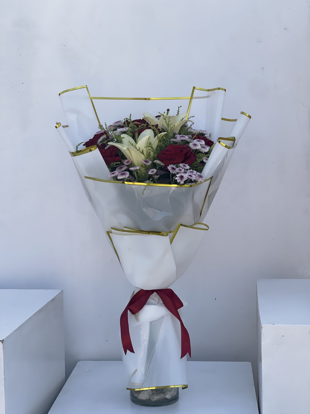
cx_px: 155
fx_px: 764
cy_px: 207
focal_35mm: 64
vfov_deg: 30.3
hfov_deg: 22.9
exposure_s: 1/727
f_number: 2.2
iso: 20
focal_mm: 7.5
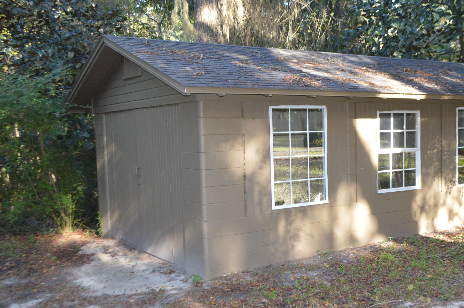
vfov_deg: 32.5
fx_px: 528
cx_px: 309
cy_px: 165
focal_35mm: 41
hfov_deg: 46.7
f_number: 4
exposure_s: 1/125
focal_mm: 18
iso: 360
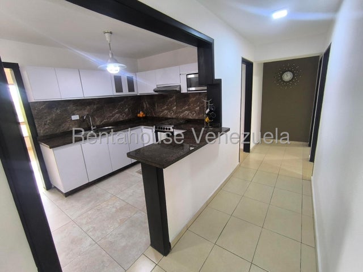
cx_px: 182
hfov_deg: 94.5
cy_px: 136
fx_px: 168
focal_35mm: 16
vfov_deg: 78.1
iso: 125
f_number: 2.2
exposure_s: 1/50
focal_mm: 1.65
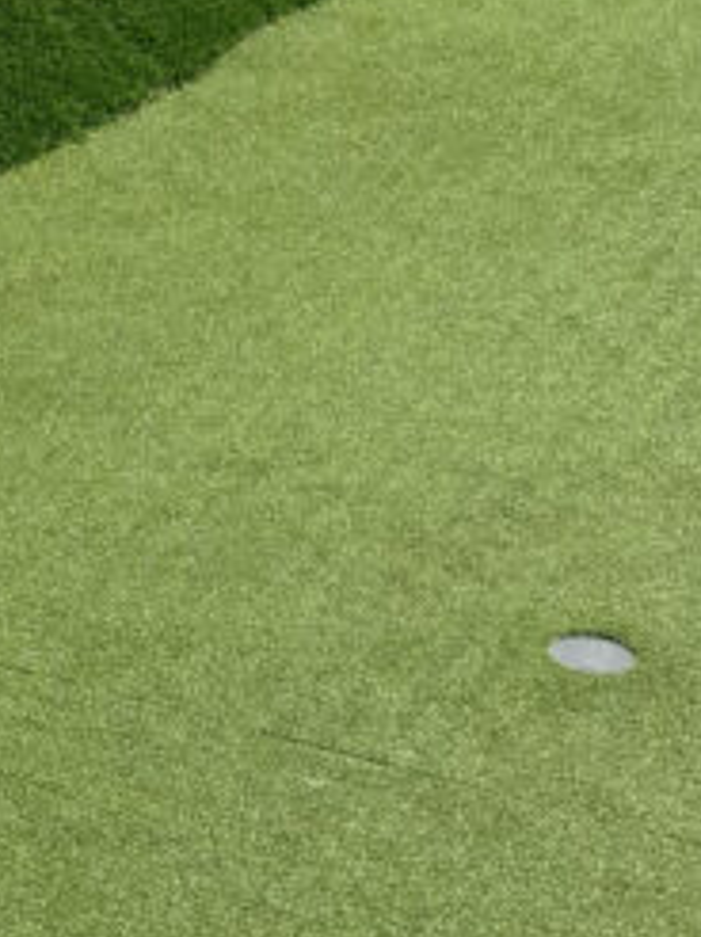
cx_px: -263
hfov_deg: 14.1
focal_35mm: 100
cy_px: 160
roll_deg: +0.8
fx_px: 2705
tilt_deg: -18.9
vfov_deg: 19.4
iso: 80
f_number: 1.78
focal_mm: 6.76
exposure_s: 1/5348
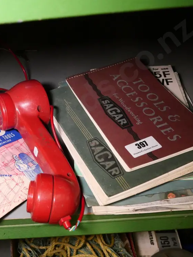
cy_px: 130
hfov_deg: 36.9
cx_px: 50
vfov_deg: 49.0
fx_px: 283
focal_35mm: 38
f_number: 4.5
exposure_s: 1/320
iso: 3200
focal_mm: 14
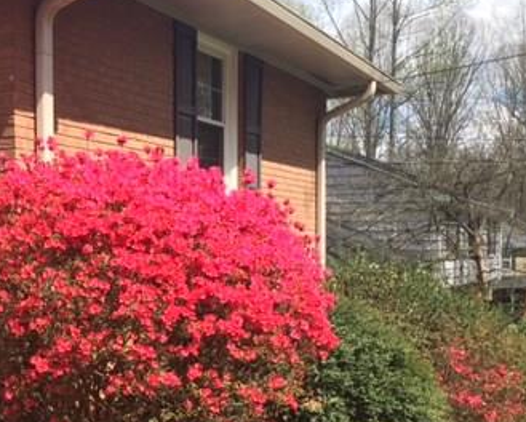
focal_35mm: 55
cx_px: 149
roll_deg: +0.3
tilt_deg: -2.2
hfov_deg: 33.6
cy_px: 286
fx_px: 857
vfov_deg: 27.5
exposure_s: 1/1199
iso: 32
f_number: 2.2
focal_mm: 4.15
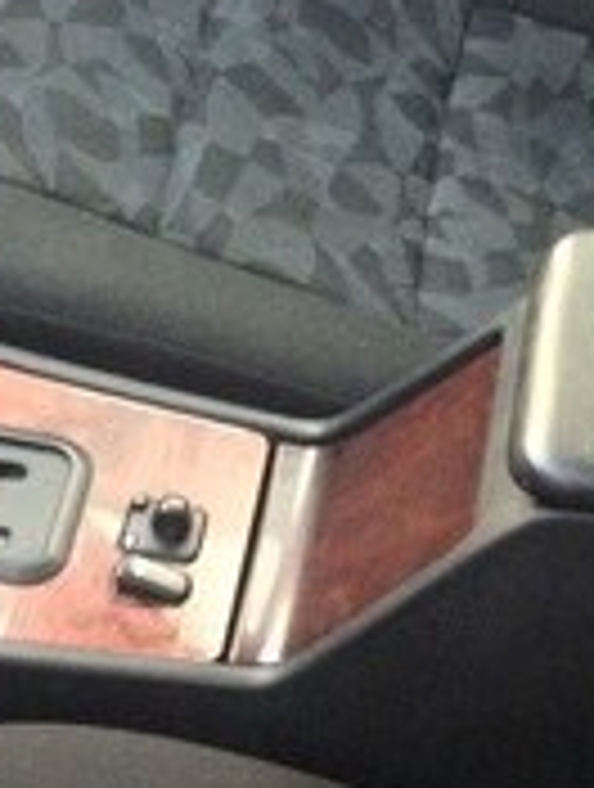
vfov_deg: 21.2
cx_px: -22
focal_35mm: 82
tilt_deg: -56.4
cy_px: 1067
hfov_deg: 17.6
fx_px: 1869
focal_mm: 4.15
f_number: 2.2
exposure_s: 1/17
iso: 400
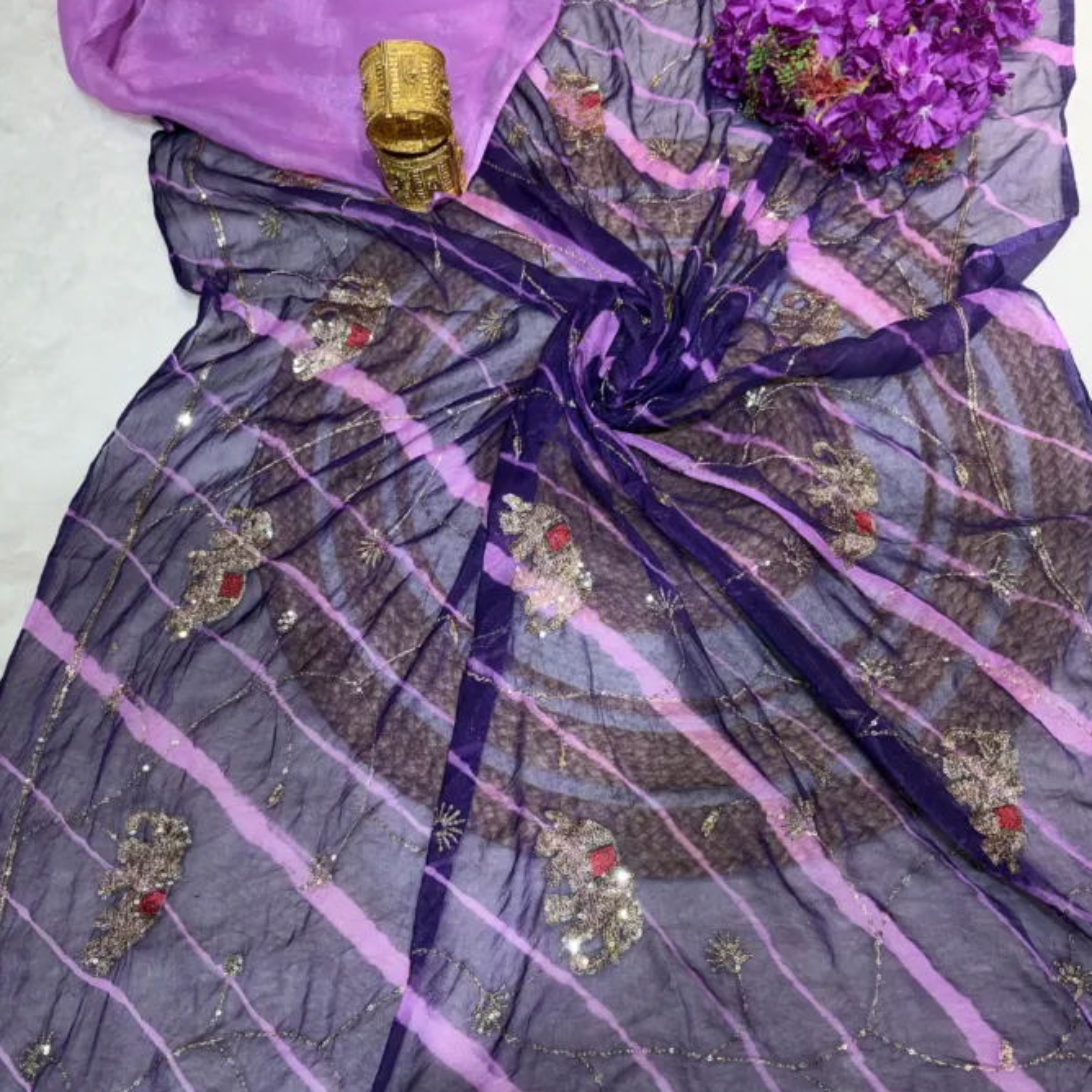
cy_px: 692
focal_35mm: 31
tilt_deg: -66.9
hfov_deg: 52.5
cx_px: 549
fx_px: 1106
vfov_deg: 51.9
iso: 50
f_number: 1.6
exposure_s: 1/100
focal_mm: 5.96
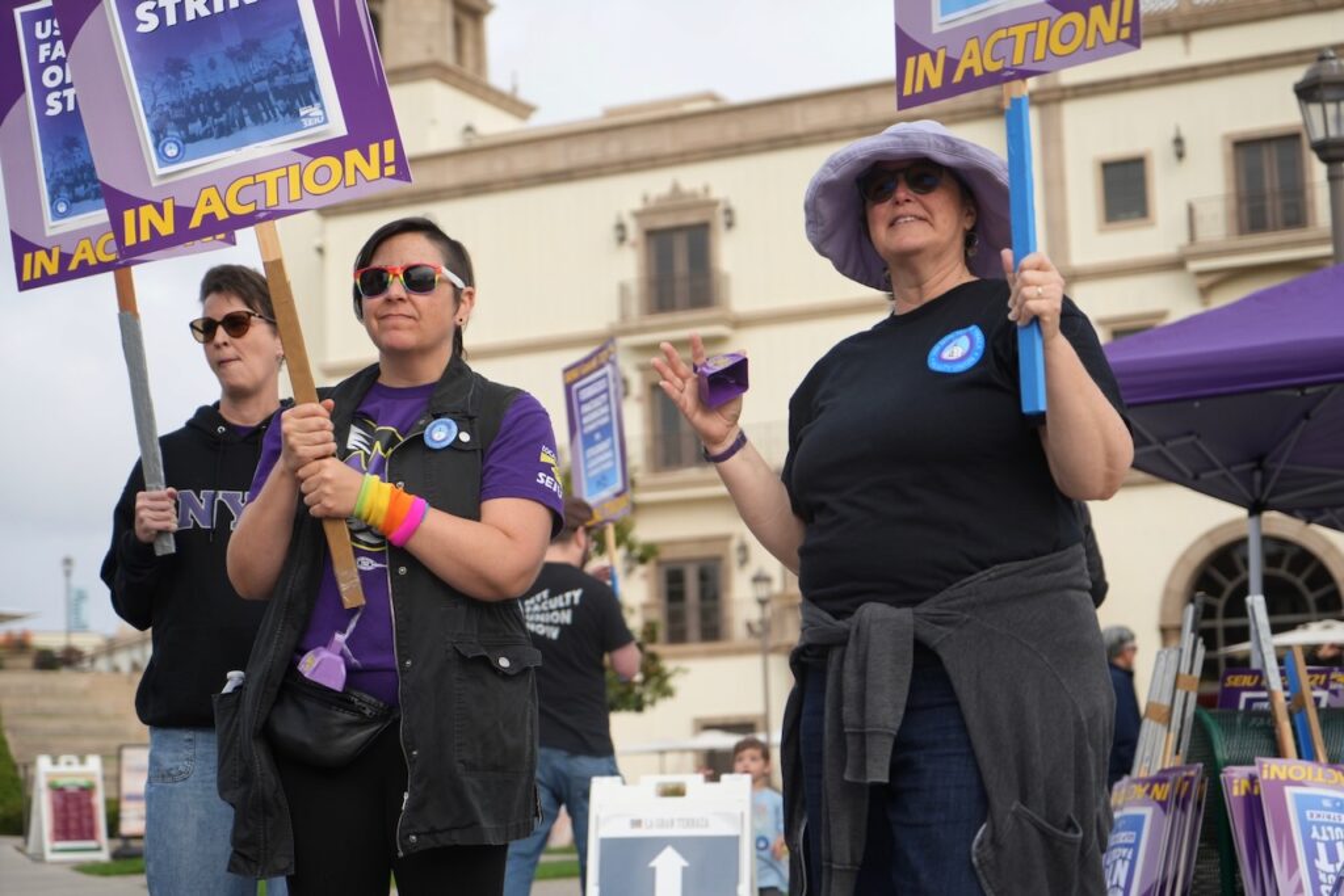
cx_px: 672
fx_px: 2502
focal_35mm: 67
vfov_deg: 20.3
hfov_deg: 30.1
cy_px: 448
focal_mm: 67
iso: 100
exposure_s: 1/500
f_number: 4
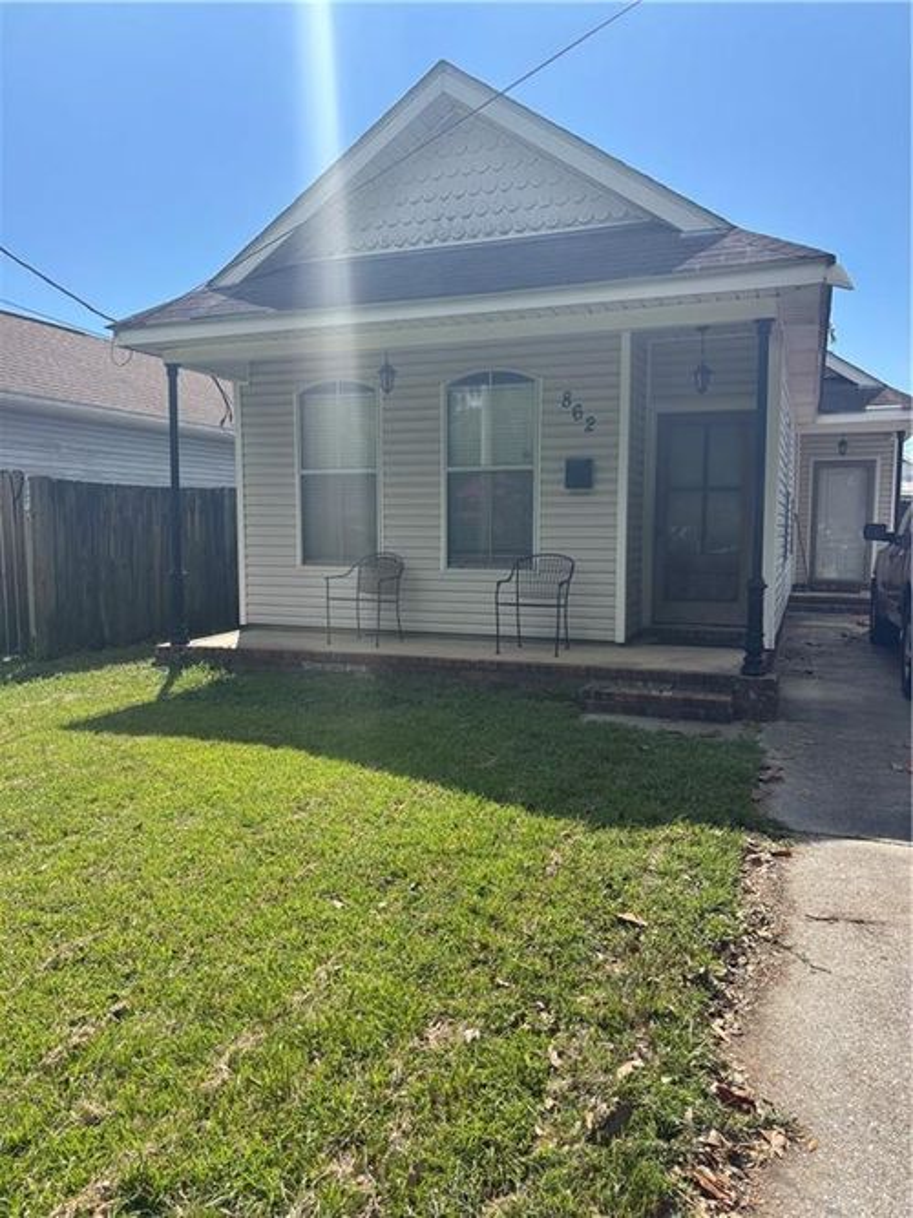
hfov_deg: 53.0
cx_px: 456
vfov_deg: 67.3
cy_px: 609
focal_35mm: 26
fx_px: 915
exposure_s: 1/3021
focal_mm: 5.96
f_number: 1.6
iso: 50
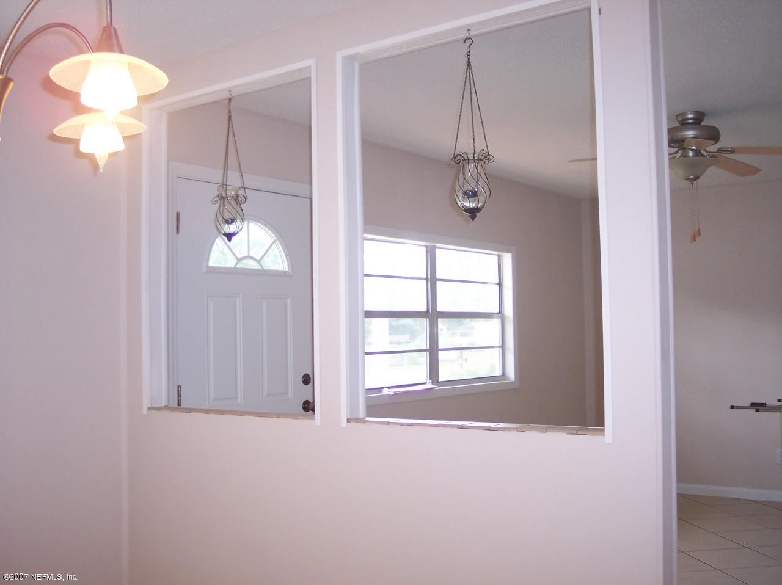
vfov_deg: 37.7
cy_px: 292
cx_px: 391
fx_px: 858
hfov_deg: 49.0
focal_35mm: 38
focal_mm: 8
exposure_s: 1/60
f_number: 2.8
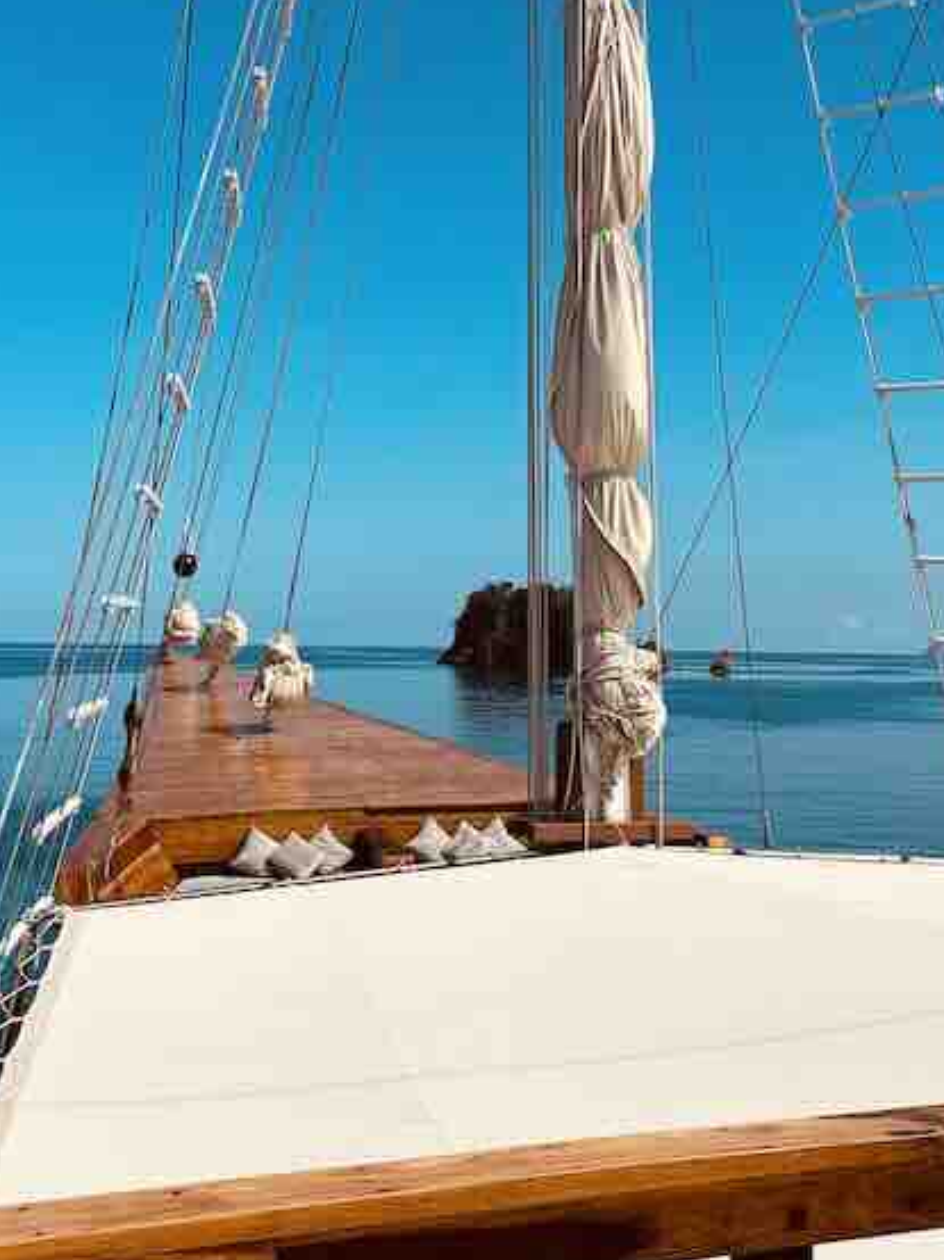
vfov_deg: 36.8
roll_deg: -2.0
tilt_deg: +3.6
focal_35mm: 52
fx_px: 1892
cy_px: 537
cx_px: 496
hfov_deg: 28.0
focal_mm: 6.86
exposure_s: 1/8197
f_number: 1.78
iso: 80
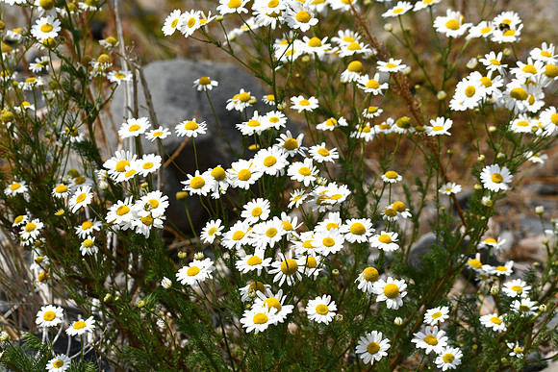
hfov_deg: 6.9
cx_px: 279
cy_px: 186
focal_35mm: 300
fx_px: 4651
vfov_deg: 4.6
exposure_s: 1/500
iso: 140
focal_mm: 200
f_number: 8
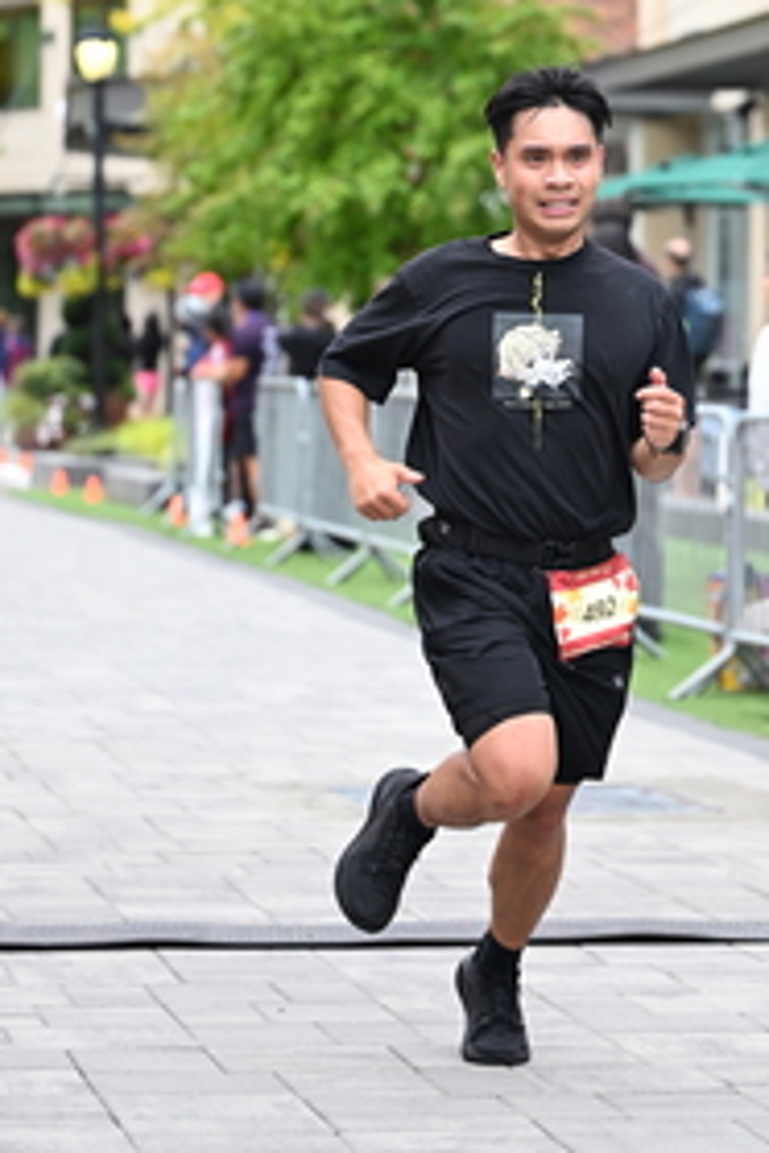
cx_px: 709
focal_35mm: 154
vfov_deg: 13.3
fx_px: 4934
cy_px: 289
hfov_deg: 8.9
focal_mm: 78
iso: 800
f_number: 2.8
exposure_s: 1/1600
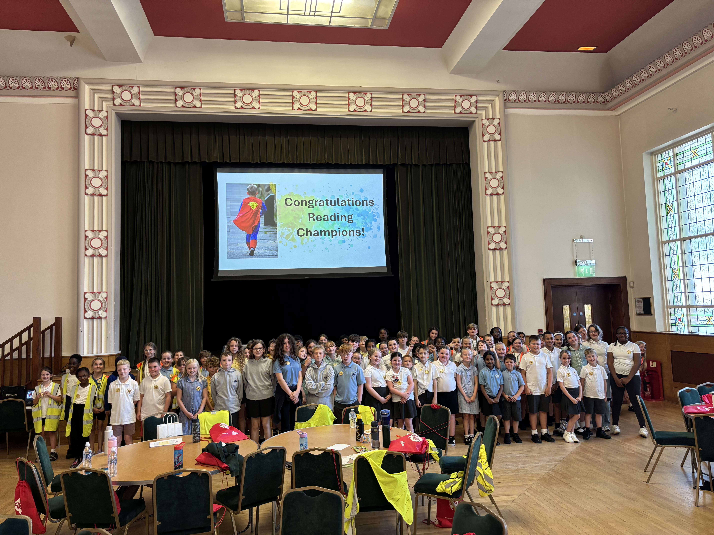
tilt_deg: +4.9
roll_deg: +1.3
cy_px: 268
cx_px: 357
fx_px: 536
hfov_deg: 67.3
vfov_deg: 53.1
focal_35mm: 26
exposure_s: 1/50
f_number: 1.6
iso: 200
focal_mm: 5.96
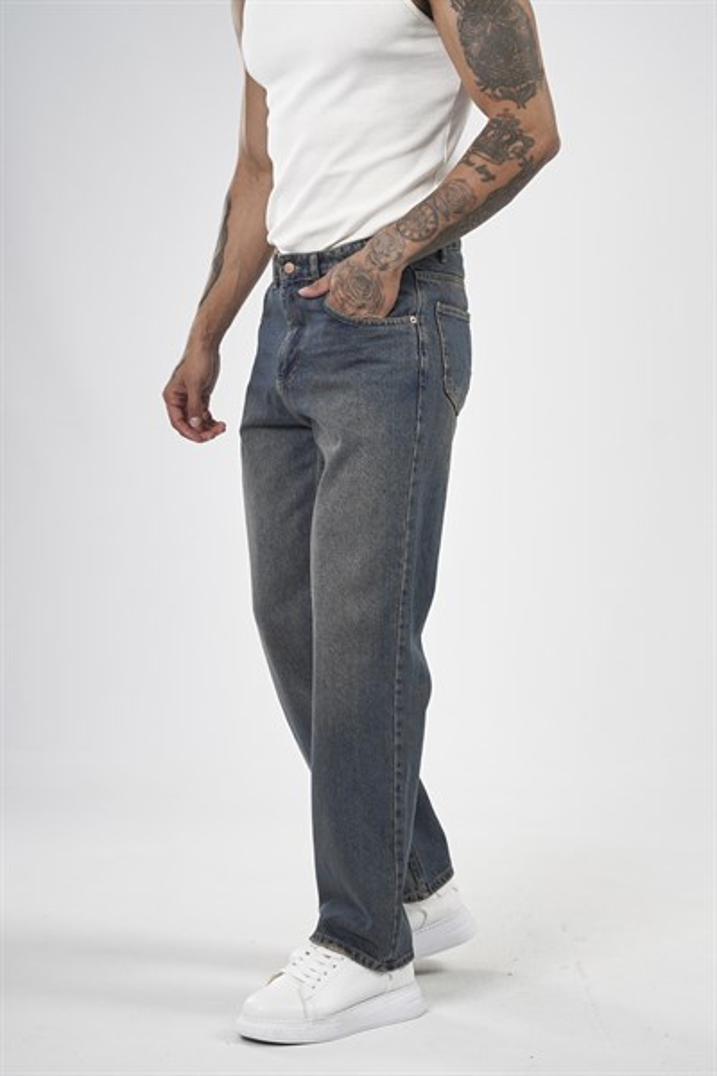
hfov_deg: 18.2
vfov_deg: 27.0
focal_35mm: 75
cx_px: 358
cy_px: 538
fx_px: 2240
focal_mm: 50
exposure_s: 1/160
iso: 100
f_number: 6.3
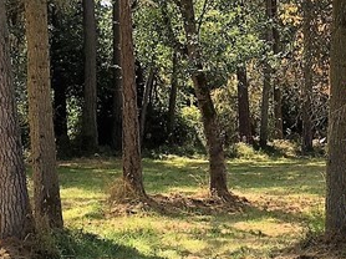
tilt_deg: -1.8
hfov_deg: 17.5
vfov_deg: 13.8
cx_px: 422
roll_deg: +0.3
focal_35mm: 107
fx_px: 1069
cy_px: 97
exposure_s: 1/337
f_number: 2.2
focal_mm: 4.15
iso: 25
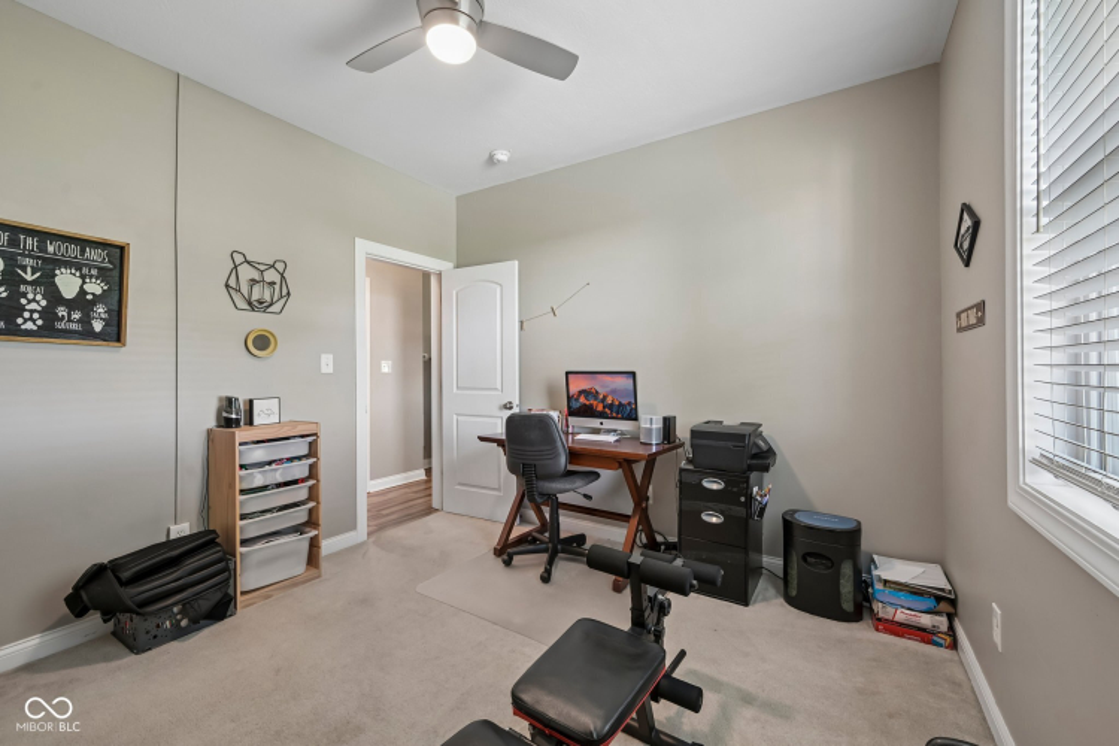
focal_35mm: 14
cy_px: 373
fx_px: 435
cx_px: 560
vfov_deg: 81.2
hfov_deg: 104.3
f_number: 8
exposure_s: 1/5
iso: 400
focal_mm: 14
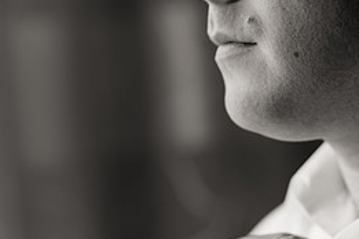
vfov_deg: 7.2
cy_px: 244
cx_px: 226
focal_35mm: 189
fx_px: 1885
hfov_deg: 10.9
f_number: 2.2
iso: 400
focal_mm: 85
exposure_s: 1/500
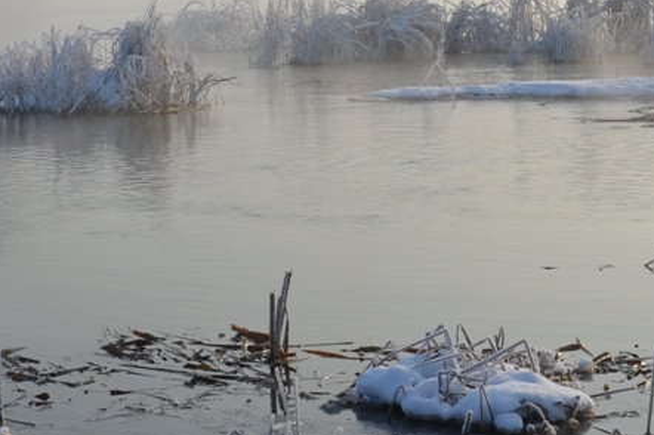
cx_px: 249
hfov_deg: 17.3
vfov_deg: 11.5
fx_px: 2142
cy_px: 58
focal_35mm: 118
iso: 200
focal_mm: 34
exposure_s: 1/500
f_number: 11
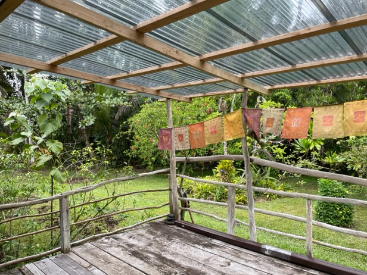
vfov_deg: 51.3
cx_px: 177
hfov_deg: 65.3
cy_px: 142
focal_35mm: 27
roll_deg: +1.6
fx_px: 286
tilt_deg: -3.8
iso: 32
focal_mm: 4.2
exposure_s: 1/284
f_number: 1.6
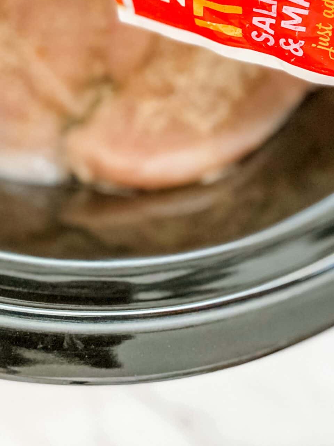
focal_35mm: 52
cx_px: 95
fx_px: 669
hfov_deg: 27.7
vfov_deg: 33.8
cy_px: 7
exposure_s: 1/35
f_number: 1.8
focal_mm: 4.25
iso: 500
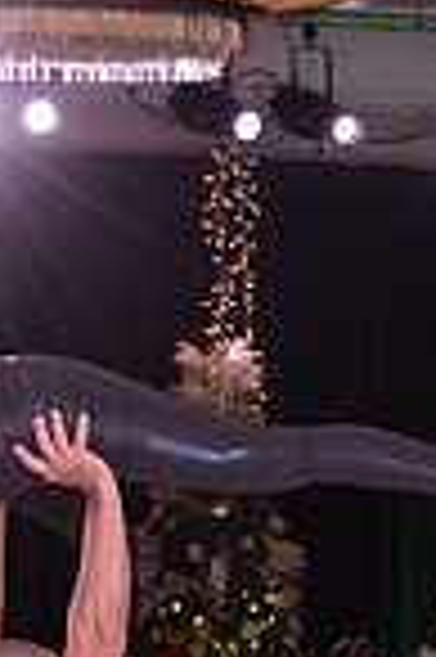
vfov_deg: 6.3
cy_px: 832
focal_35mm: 326
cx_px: -110
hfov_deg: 4.2
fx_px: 5936
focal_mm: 82
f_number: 7.1
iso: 2000
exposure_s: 1/250
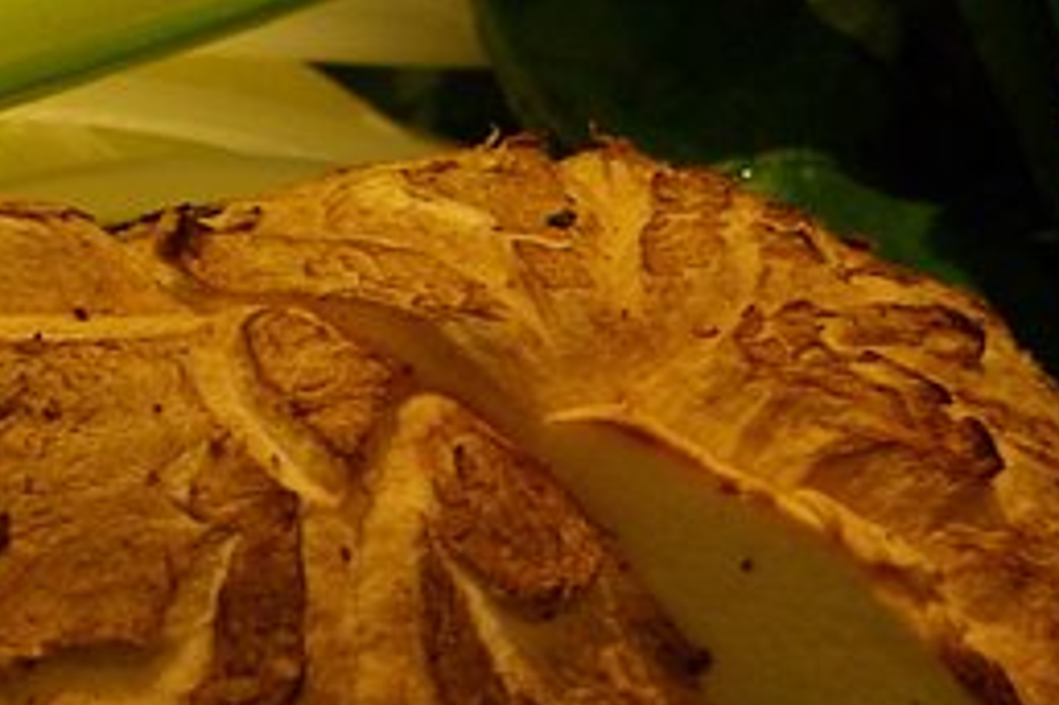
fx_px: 9671
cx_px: 194
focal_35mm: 329
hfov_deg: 6.3
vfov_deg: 4.2
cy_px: -315
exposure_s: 1/6
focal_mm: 55
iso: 400
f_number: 11
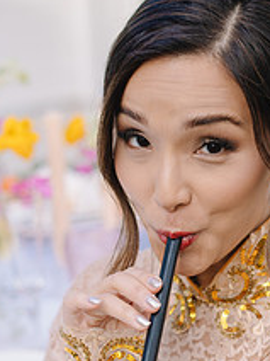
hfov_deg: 14.5
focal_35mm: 102
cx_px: 195
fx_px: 1061
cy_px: 303
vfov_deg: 19.0
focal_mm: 50
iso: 160
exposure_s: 1/200
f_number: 2.5
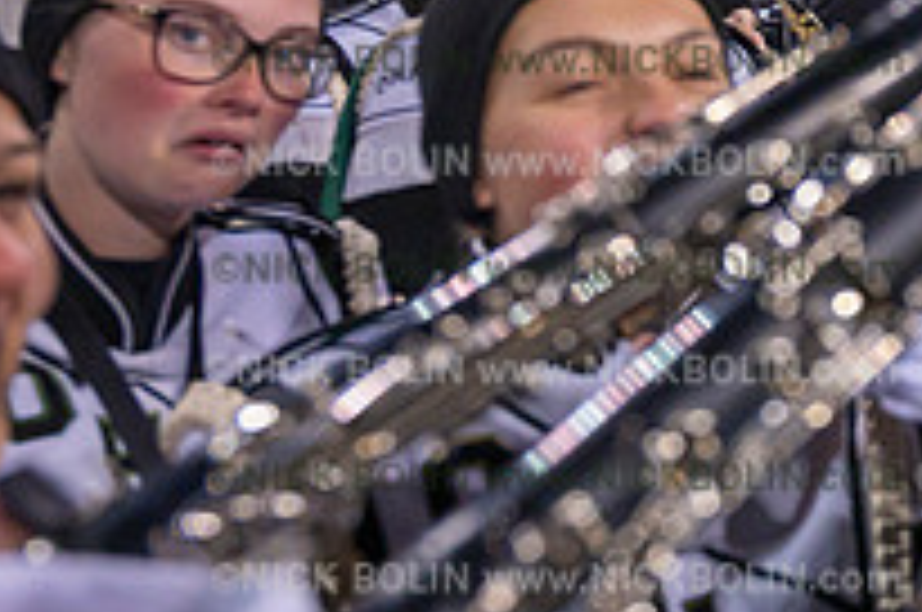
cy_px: 162
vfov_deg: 19.8
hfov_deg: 24.9
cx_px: 1259
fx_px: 1739
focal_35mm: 68
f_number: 4.5
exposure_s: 1/640
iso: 5000
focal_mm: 24
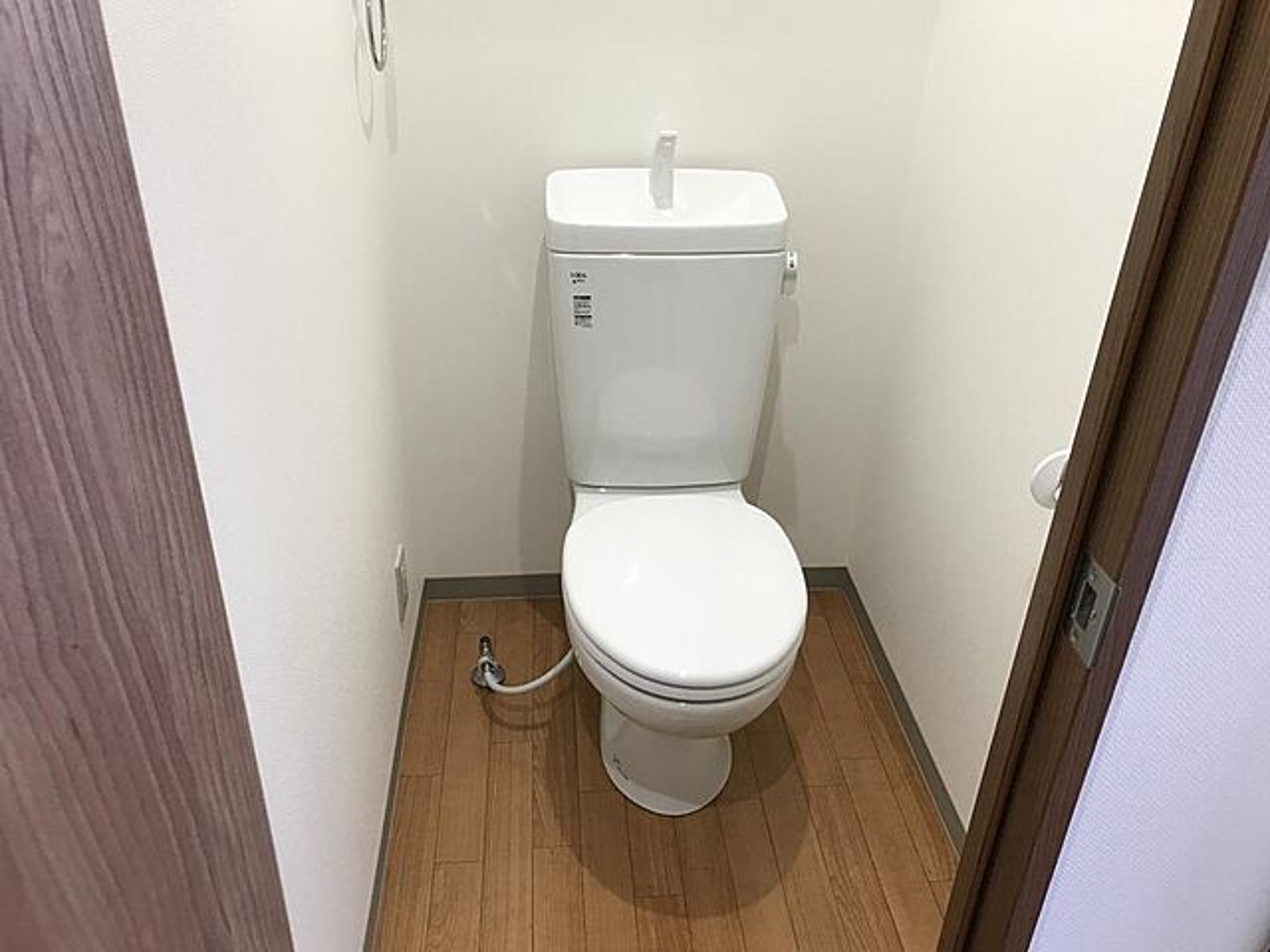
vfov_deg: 49.7
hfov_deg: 63.4
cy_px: 476
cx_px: 635
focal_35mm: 28
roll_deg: -1.4
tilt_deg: -29.3
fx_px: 1027
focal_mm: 3.99
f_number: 1.8
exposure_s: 1/24
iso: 40
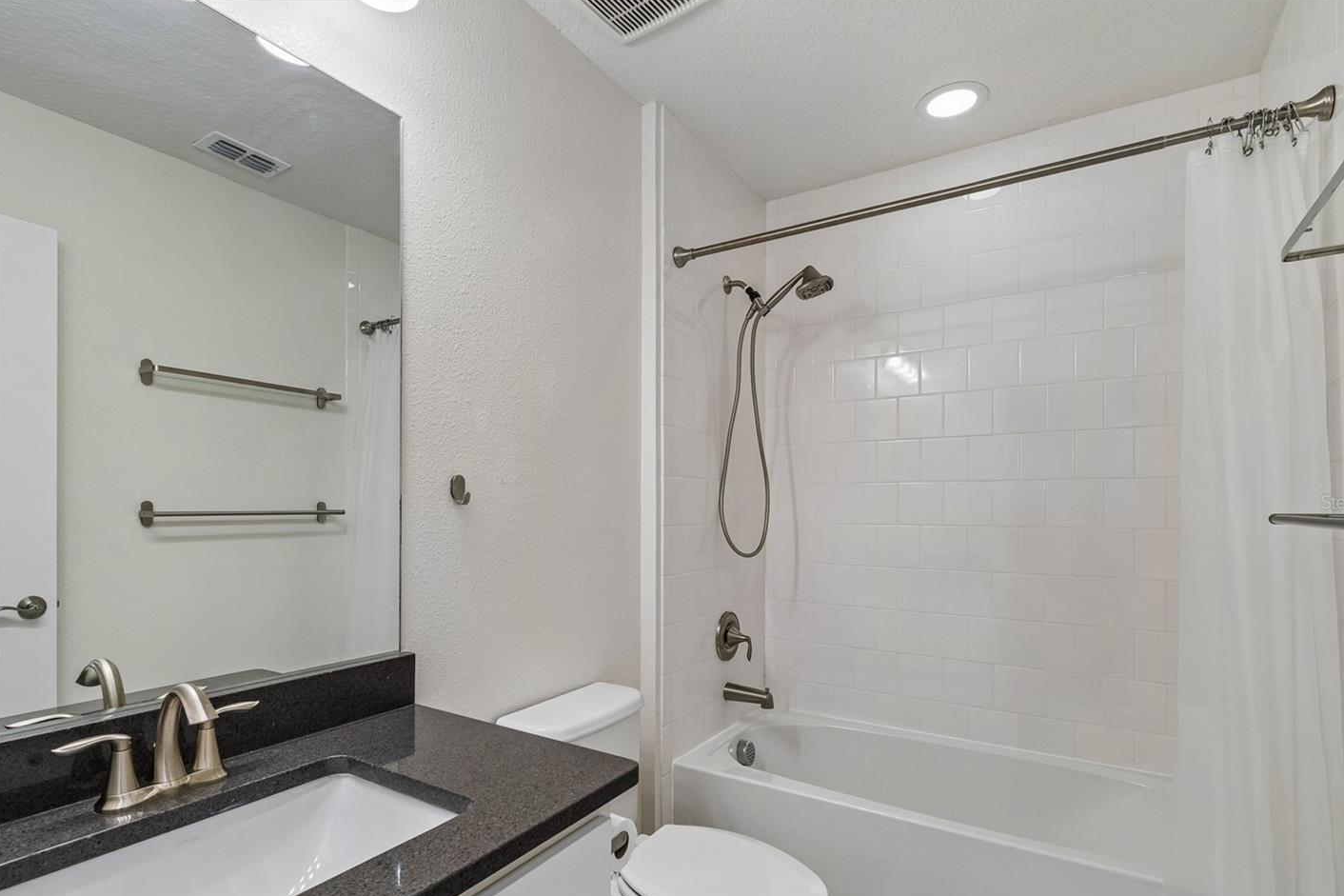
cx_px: 644
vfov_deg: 70.2
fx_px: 635
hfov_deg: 93.2
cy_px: 502
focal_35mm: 17
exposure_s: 1/20
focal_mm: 10
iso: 100
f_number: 7.1
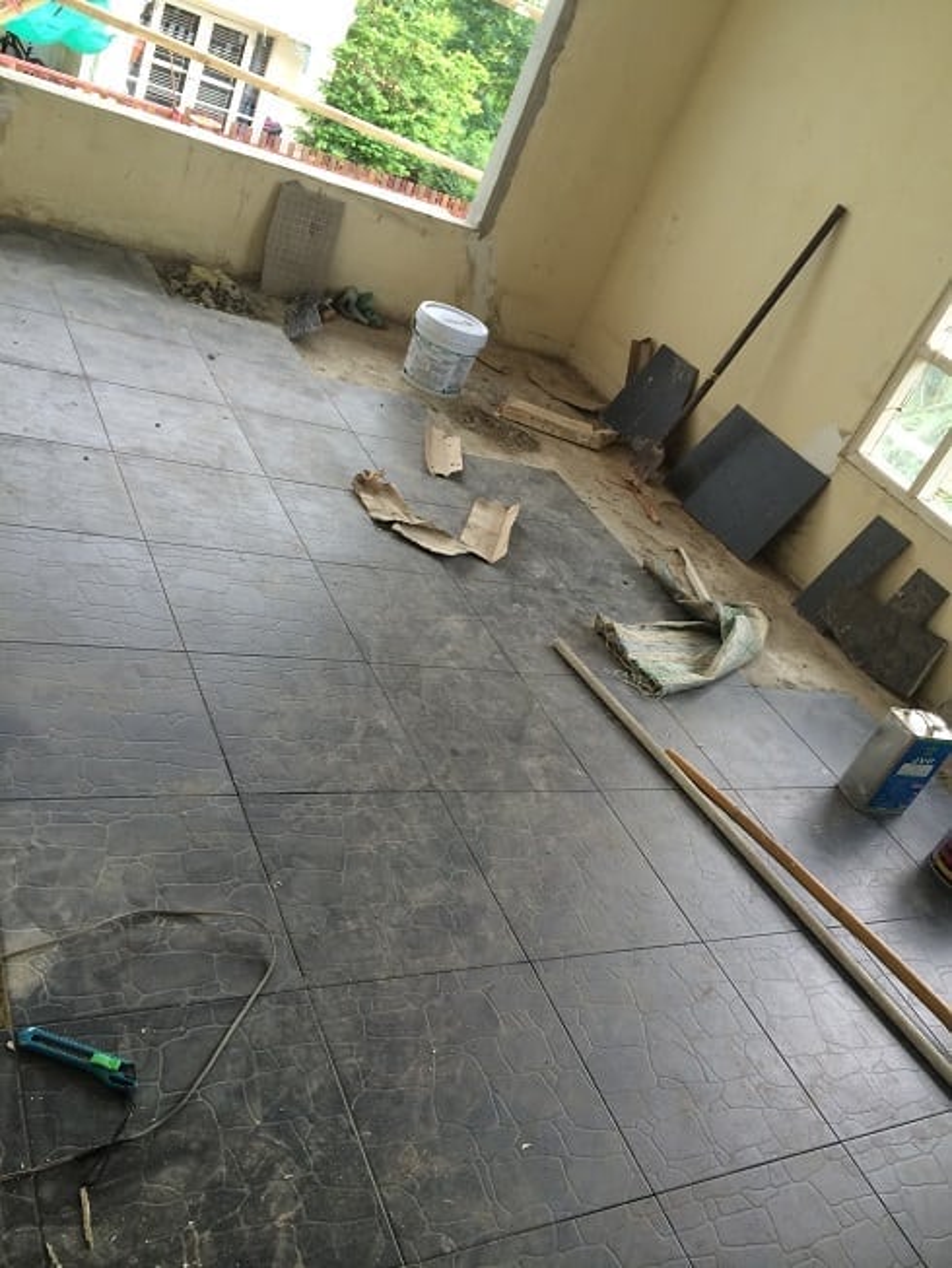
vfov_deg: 60.0
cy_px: 634
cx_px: 476
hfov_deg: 46.8
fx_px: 1100
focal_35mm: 30
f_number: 2.2
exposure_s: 1/40
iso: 32
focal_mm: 4.12
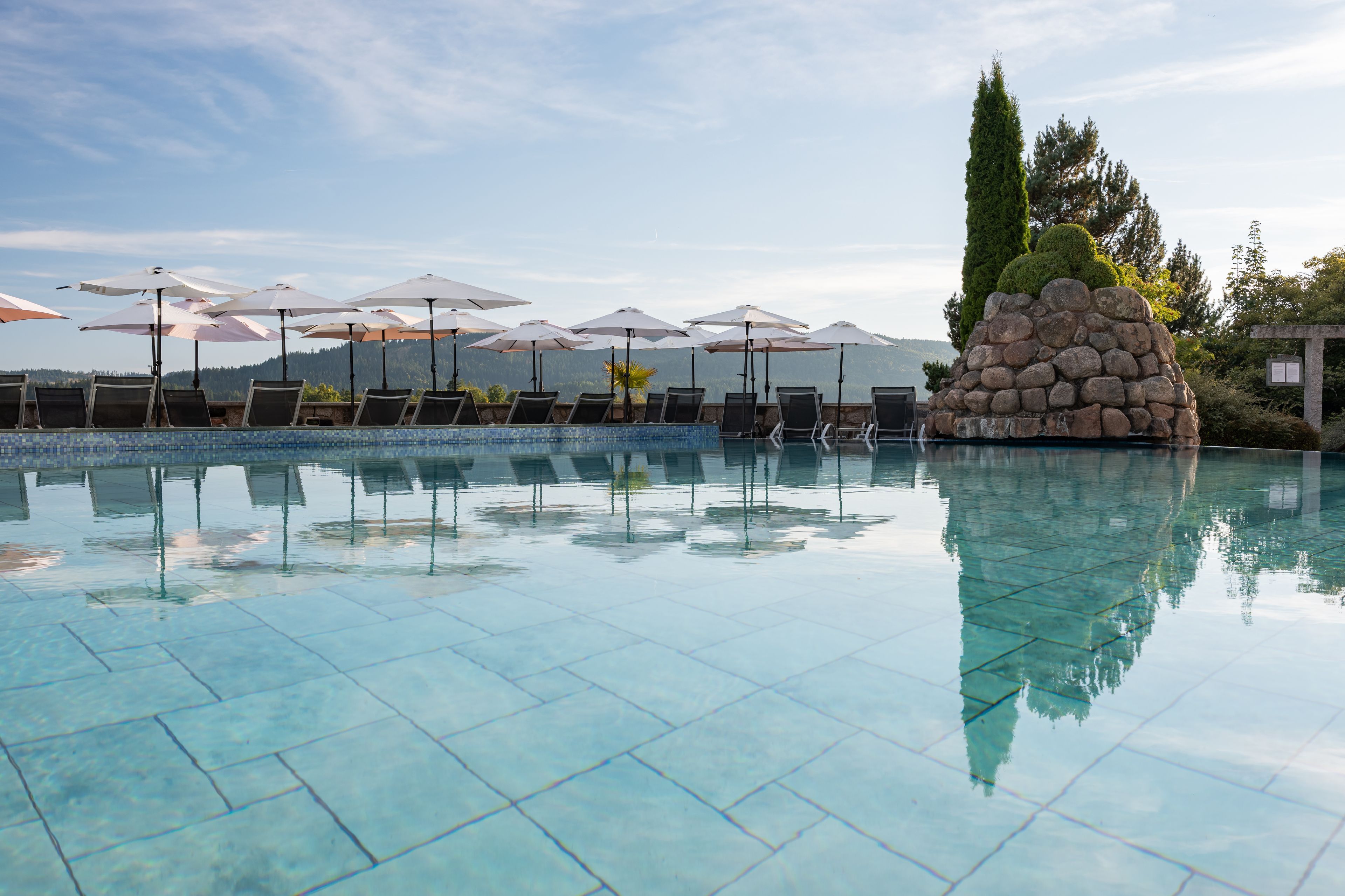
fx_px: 1158
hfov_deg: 60.3
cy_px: 448
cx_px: 672
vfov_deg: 42.3
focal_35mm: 31
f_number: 8
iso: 320
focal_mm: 31
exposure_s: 1/640
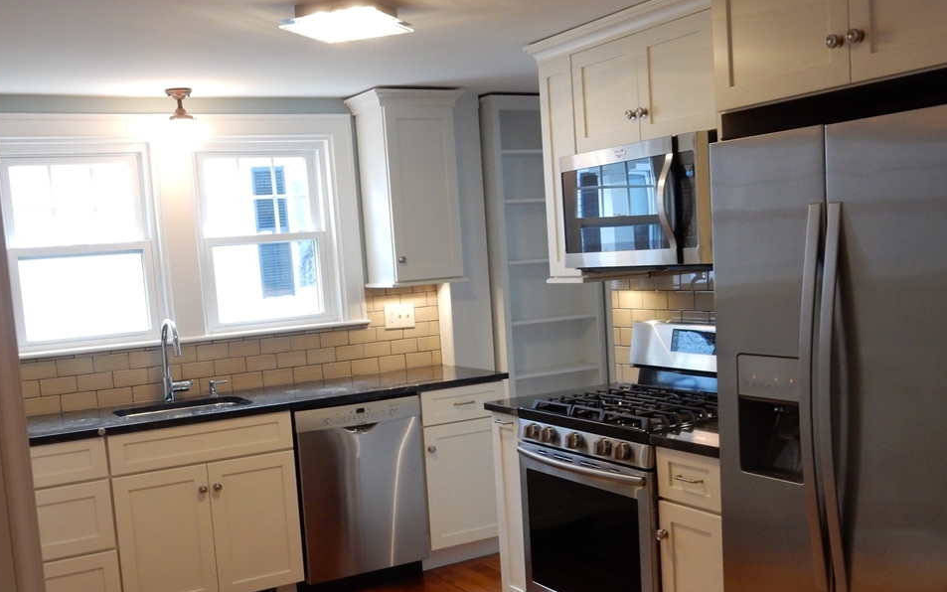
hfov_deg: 48.2
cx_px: 479
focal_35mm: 41
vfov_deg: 31.2
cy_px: 363
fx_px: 1058
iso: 320
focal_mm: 6.4
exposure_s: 1/30
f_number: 4
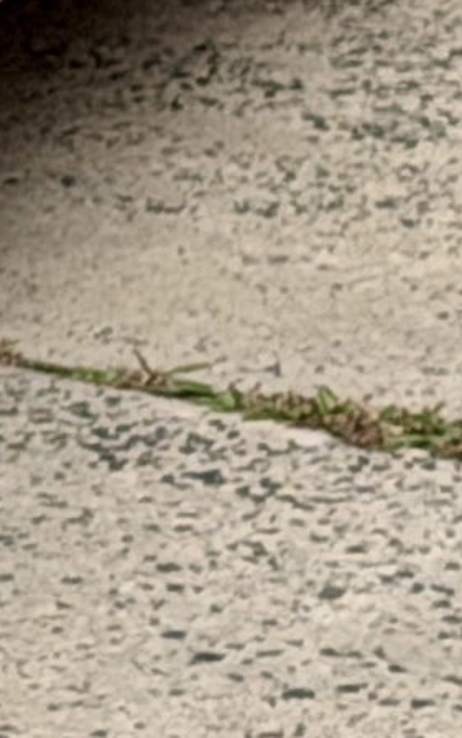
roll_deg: +0.9
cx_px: -1581
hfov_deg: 3.1
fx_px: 8151
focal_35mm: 405
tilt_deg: -6.0
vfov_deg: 5.1
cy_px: -699
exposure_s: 1/1285
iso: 100
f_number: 1.78
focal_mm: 6.76
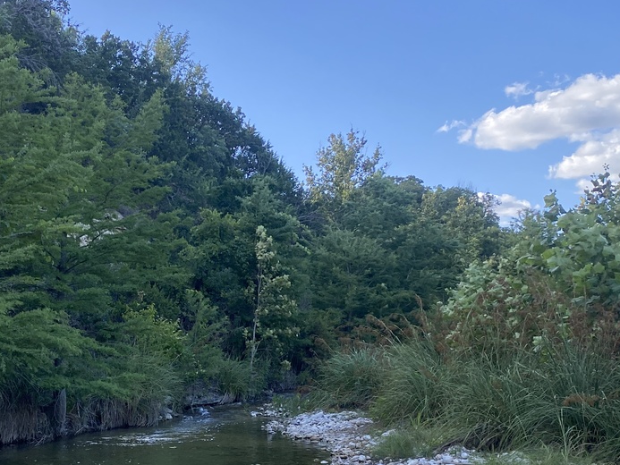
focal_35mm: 54
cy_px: 324
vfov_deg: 26.8
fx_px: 967
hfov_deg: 35.0
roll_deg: -0.3
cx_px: 186
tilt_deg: +1.3
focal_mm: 4.25
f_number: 1.8
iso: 32
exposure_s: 1/772
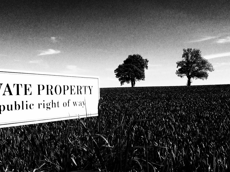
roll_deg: -3.0
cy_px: 92
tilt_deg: +2.1
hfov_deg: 38.9
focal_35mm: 49
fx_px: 325
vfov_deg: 29.6
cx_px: 115
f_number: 2.4
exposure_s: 1/2404
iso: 50
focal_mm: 4.28
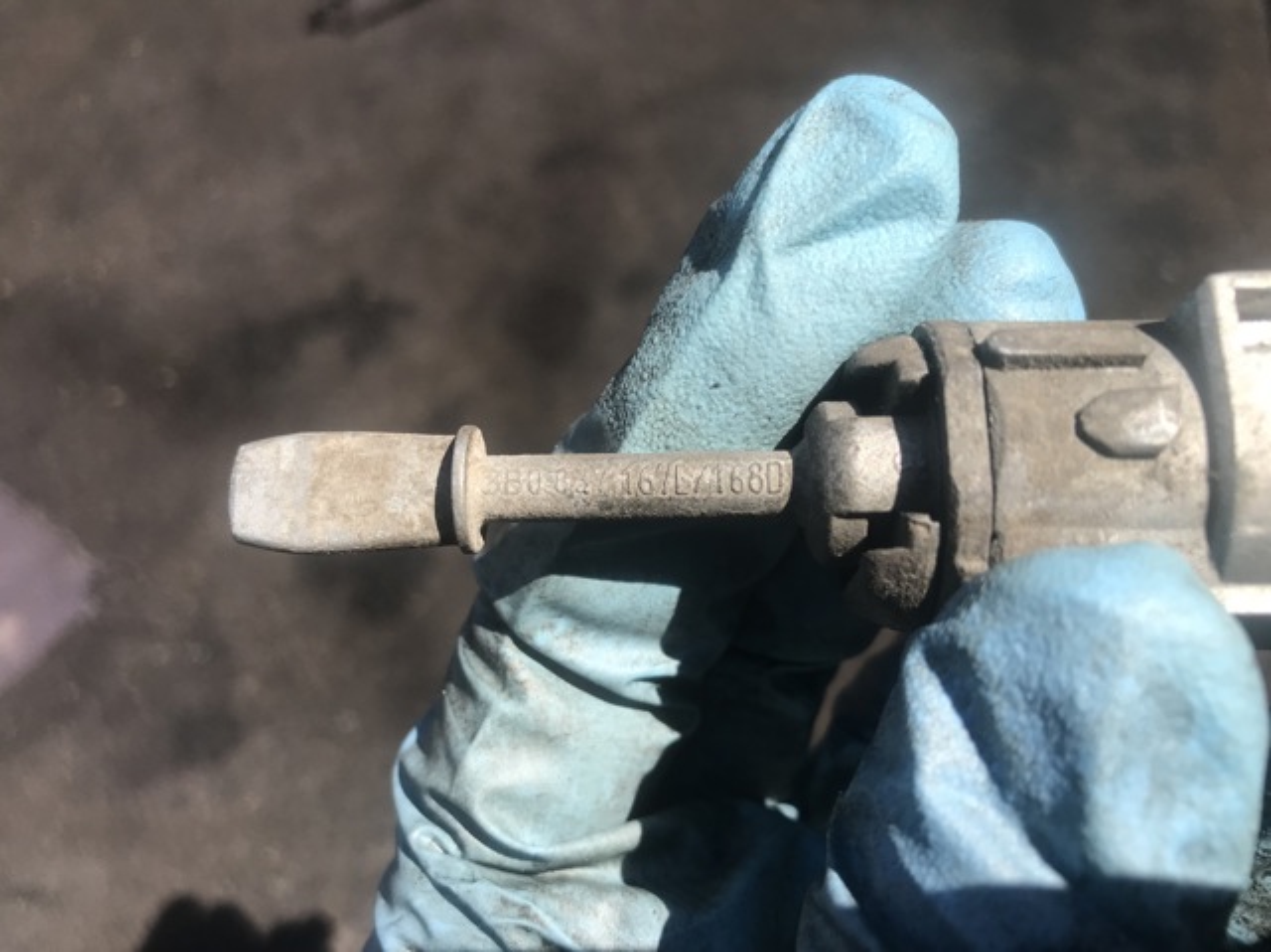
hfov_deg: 63.5
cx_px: 636
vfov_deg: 49.7
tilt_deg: -58.9
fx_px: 1027
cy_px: 476
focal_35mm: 28
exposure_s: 1/1140
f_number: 1.8
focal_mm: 3.99
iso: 20
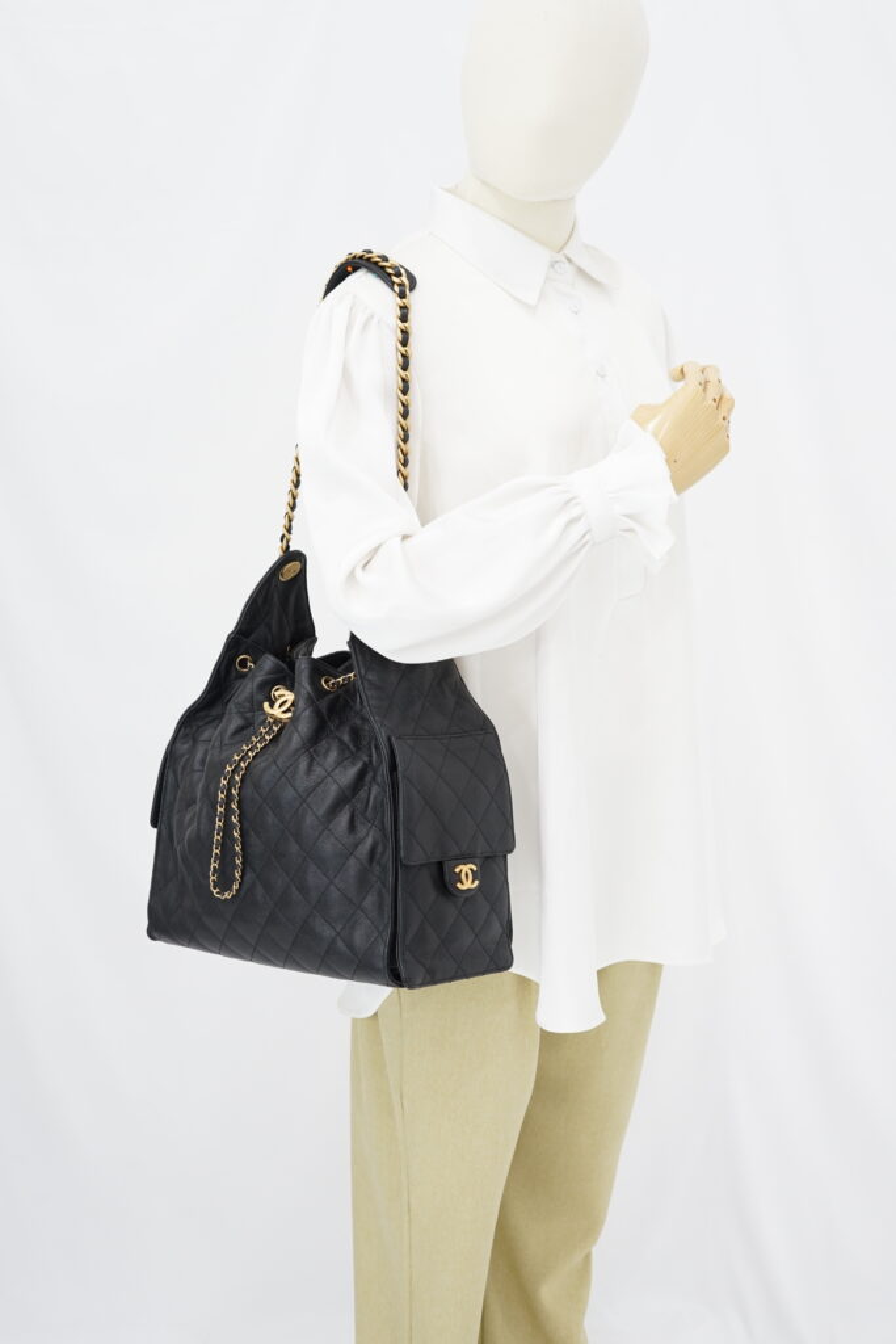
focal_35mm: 50
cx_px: 448
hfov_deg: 27.0
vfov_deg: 39.6
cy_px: 672
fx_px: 1866
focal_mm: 50
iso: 640
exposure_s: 1/6
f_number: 6.3
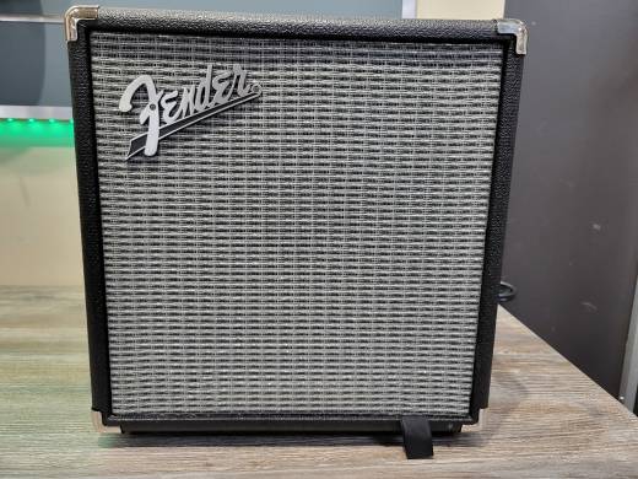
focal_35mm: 26
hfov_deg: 67.3
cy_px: 240
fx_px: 479
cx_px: 319
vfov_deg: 53.1
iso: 320
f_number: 1.8
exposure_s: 1/120
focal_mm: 5.4
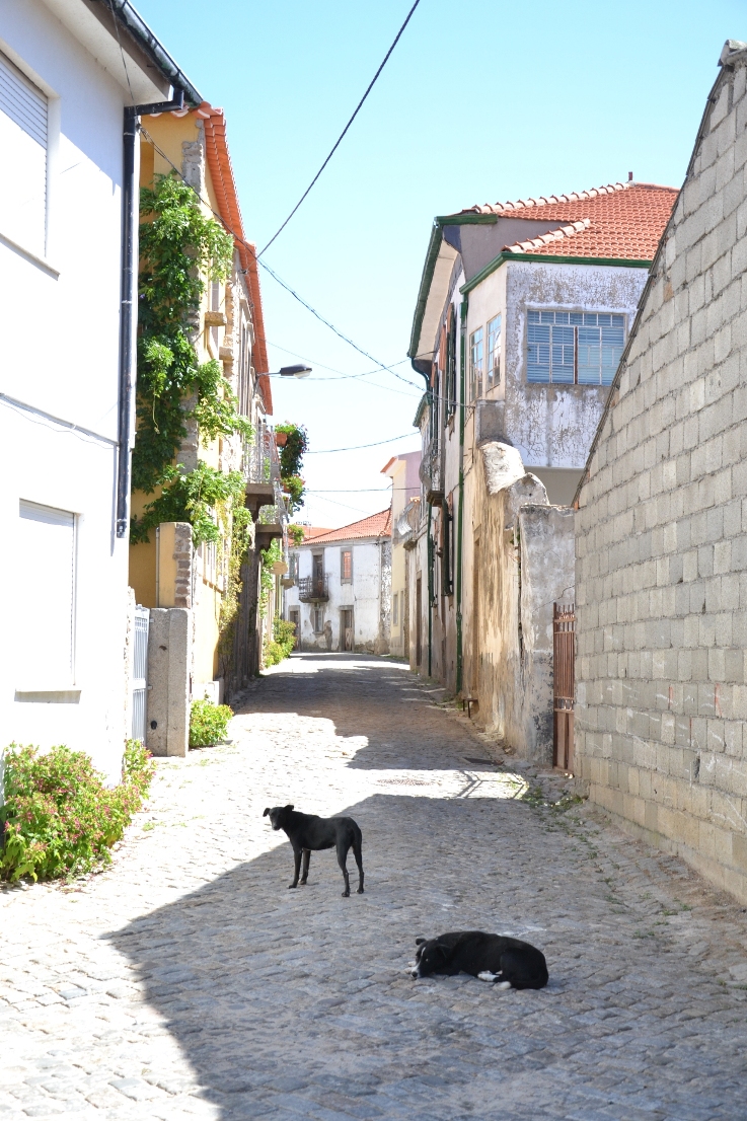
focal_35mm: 52
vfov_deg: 37.9
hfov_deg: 25.7
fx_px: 1634
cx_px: 374
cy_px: 560
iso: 400
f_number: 6.3
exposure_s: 1/125
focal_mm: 35
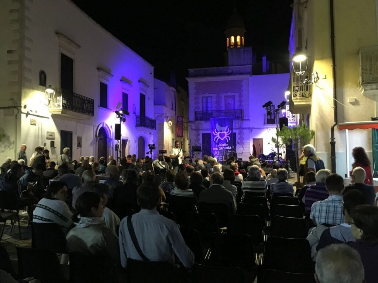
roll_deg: +0.3
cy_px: 142
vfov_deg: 48.2
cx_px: 189
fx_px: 317
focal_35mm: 29
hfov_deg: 61.7
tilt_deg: +3.4
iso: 320
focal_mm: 4.15
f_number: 2.2
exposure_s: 1/17
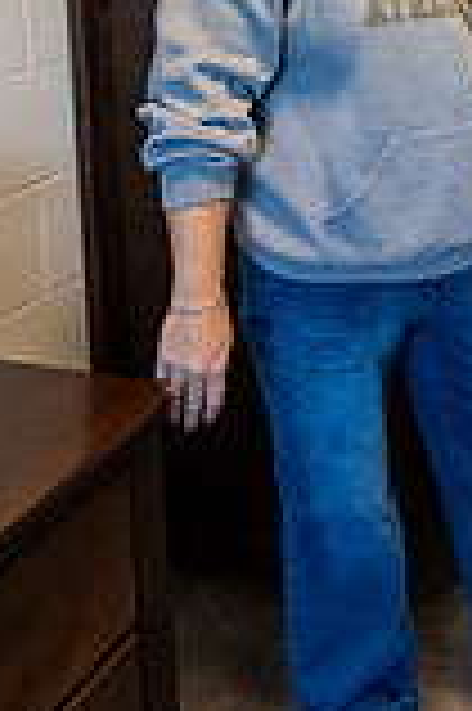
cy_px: -47
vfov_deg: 31.6
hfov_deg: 22.3
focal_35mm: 57
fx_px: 1123
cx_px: 535
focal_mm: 15.5
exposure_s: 1/200
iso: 2500
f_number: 4
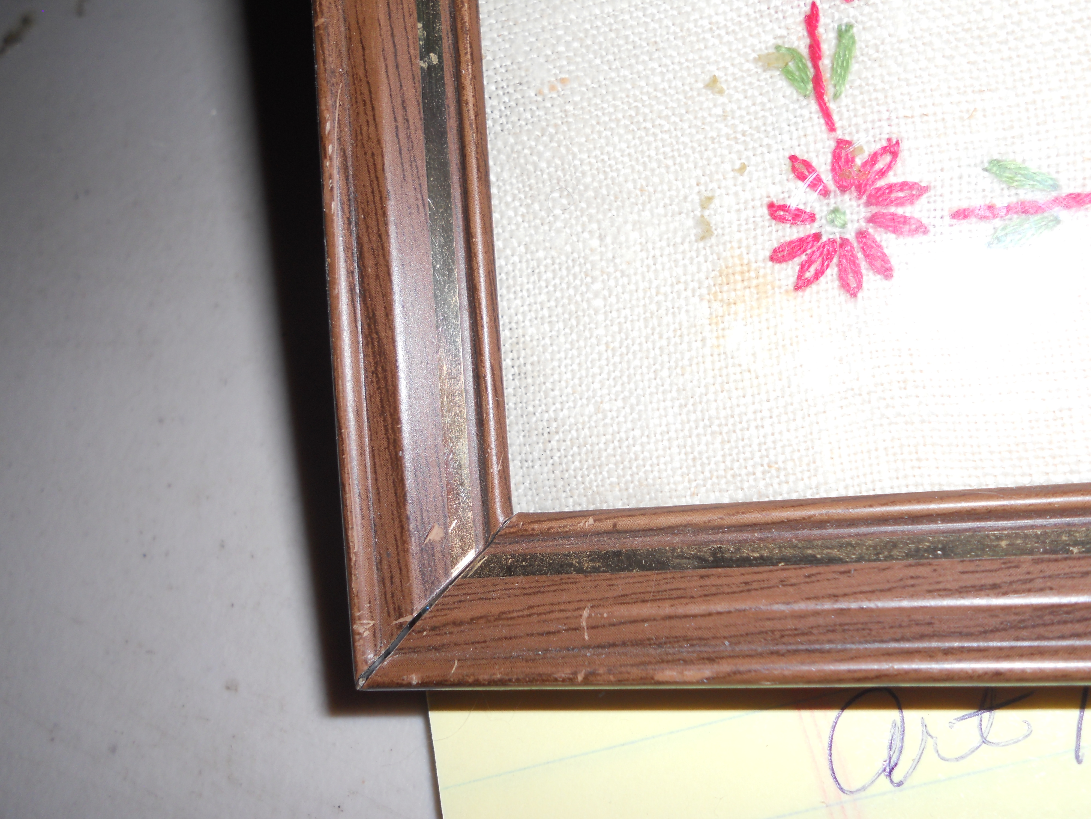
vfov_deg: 44.2
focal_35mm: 32
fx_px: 1009
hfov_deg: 56.8
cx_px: 546
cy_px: 410
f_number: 8.8
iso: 80
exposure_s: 1/25
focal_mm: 5.8
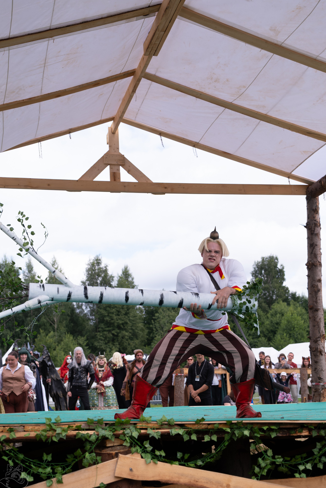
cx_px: 164
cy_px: 240
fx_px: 693
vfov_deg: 38.9
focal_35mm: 51
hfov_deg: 26.5
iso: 200
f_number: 3.2
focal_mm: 32.1
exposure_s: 1/1600
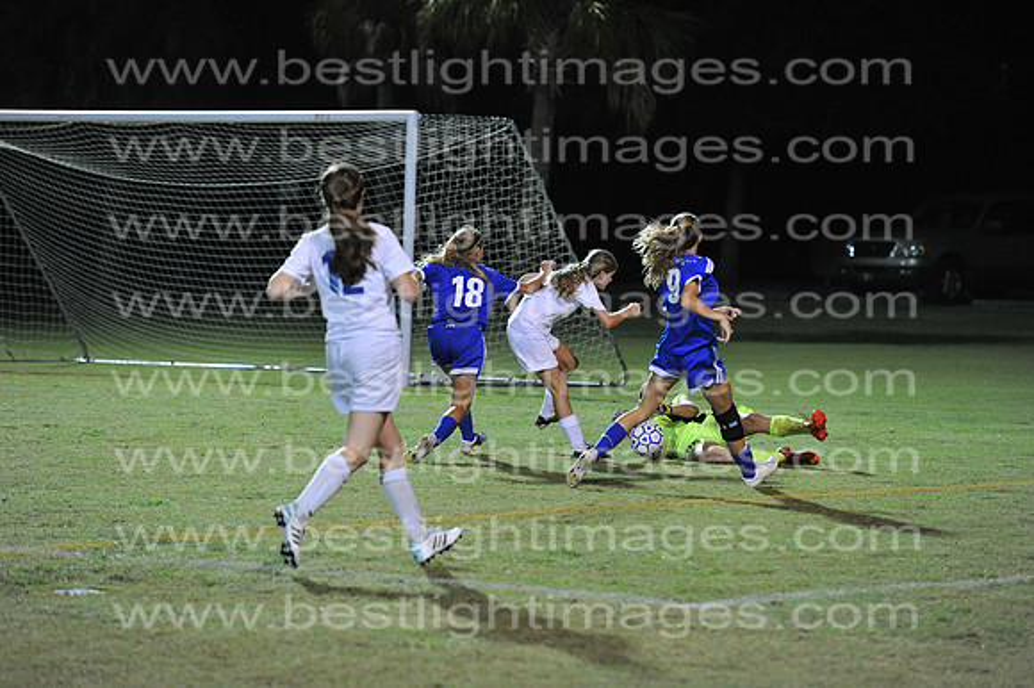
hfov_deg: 13.3
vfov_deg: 8.8
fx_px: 4449
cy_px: 344
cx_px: 517
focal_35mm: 155
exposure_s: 1/500
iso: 5000
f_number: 3.5
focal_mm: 155
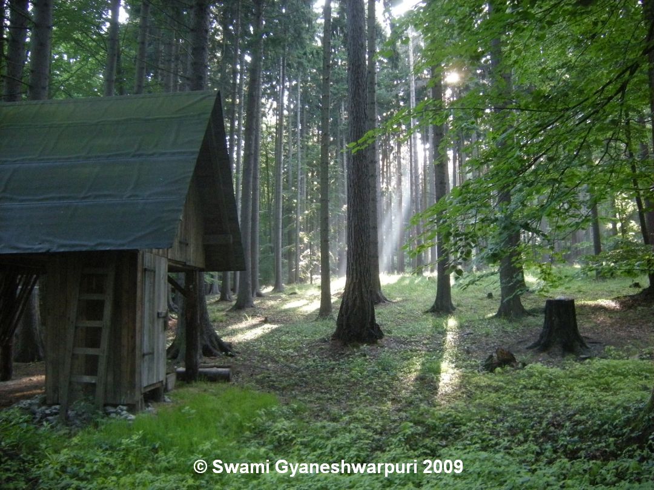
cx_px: 327
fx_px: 529
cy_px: 245
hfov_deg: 63.4
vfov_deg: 49.7
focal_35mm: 28
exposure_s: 1/42.4
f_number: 2.8
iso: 400
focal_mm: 4.7
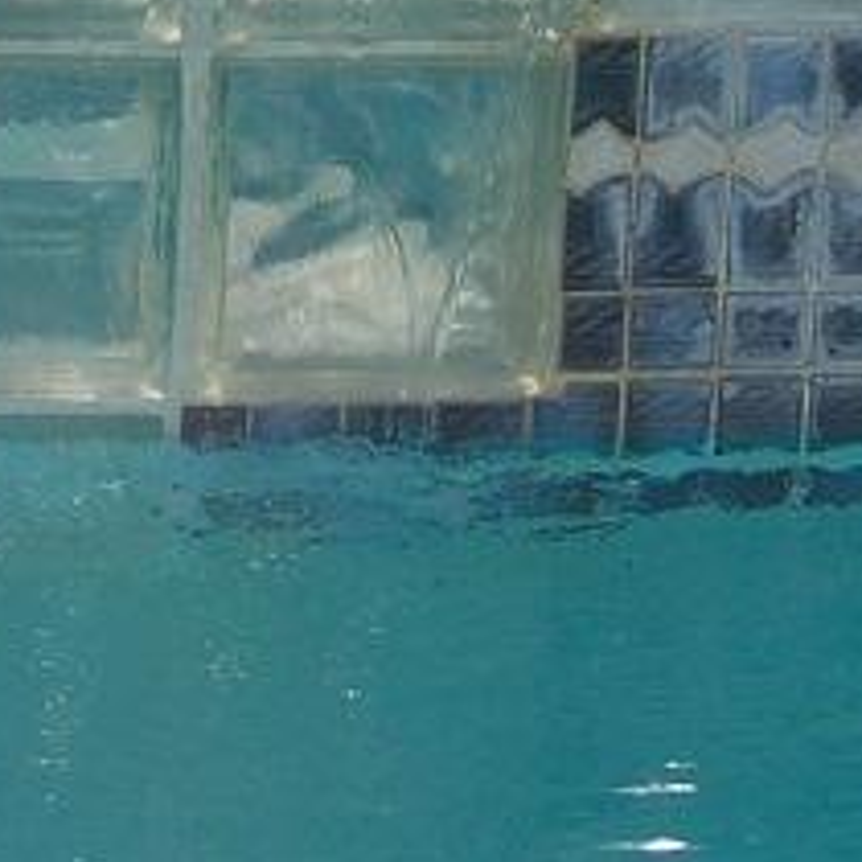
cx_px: 49
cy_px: -562
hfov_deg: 6.3
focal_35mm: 278
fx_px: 7832
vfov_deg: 6.2
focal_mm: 38
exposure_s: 1/320
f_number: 9
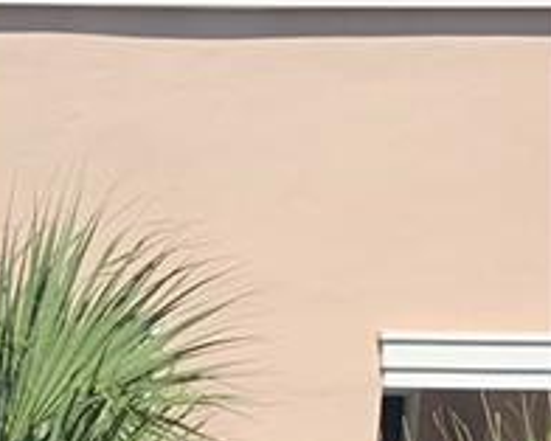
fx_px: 2529
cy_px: 910
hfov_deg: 10.8
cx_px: -708
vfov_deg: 9.3
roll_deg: -0.7
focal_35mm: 155
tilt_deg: -5.8
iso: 25
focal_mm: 4.25
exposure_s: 1/1610
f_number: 1.8
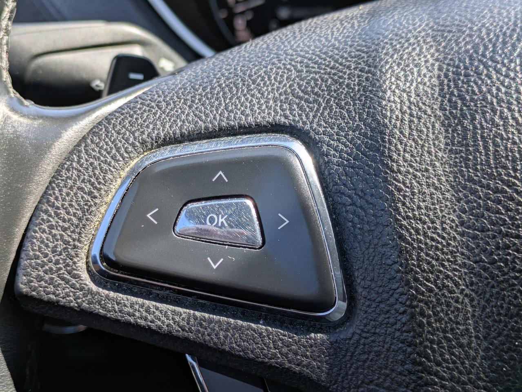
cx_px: 261
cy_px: 196
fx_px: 769
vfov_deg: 28.6
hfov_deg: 37.5
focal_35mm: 51
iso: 43
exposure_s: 1/362
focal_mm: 5.43
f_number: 1.89
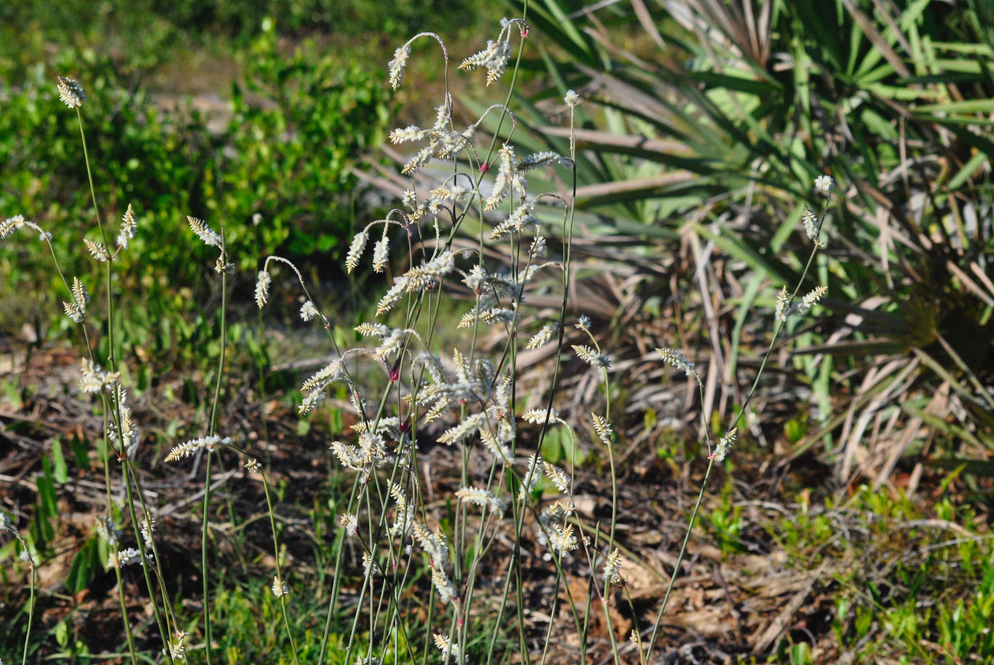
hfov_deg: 16.6
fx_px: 3400
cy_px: 332
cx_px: 497
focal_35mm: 123
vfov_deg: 11.2
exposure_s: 1/1000
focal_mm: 82
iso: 400
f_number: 8
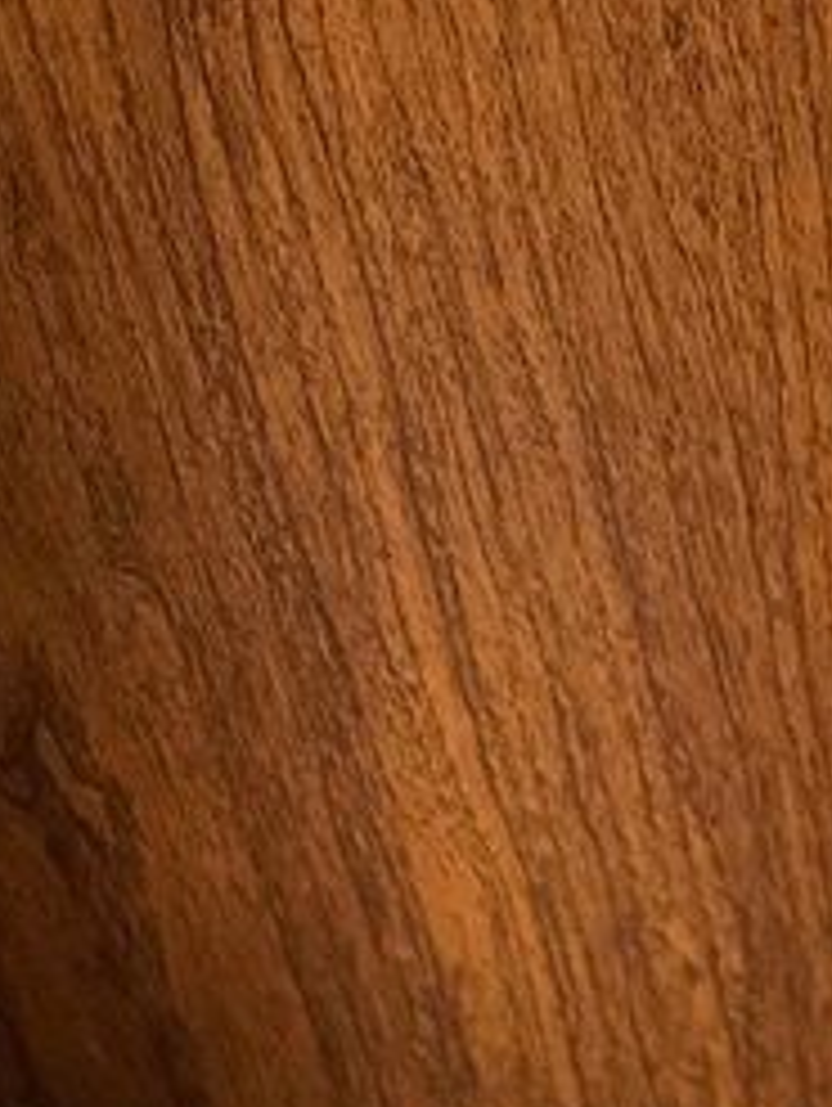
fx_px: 3743
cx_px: 1925
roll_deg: +0.5
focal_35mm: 117
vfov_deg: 12.9
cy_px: 2646
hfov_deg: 10.9
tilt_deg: -41.2
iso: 640
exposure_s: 1/60
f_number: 1.78
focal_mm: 6.76
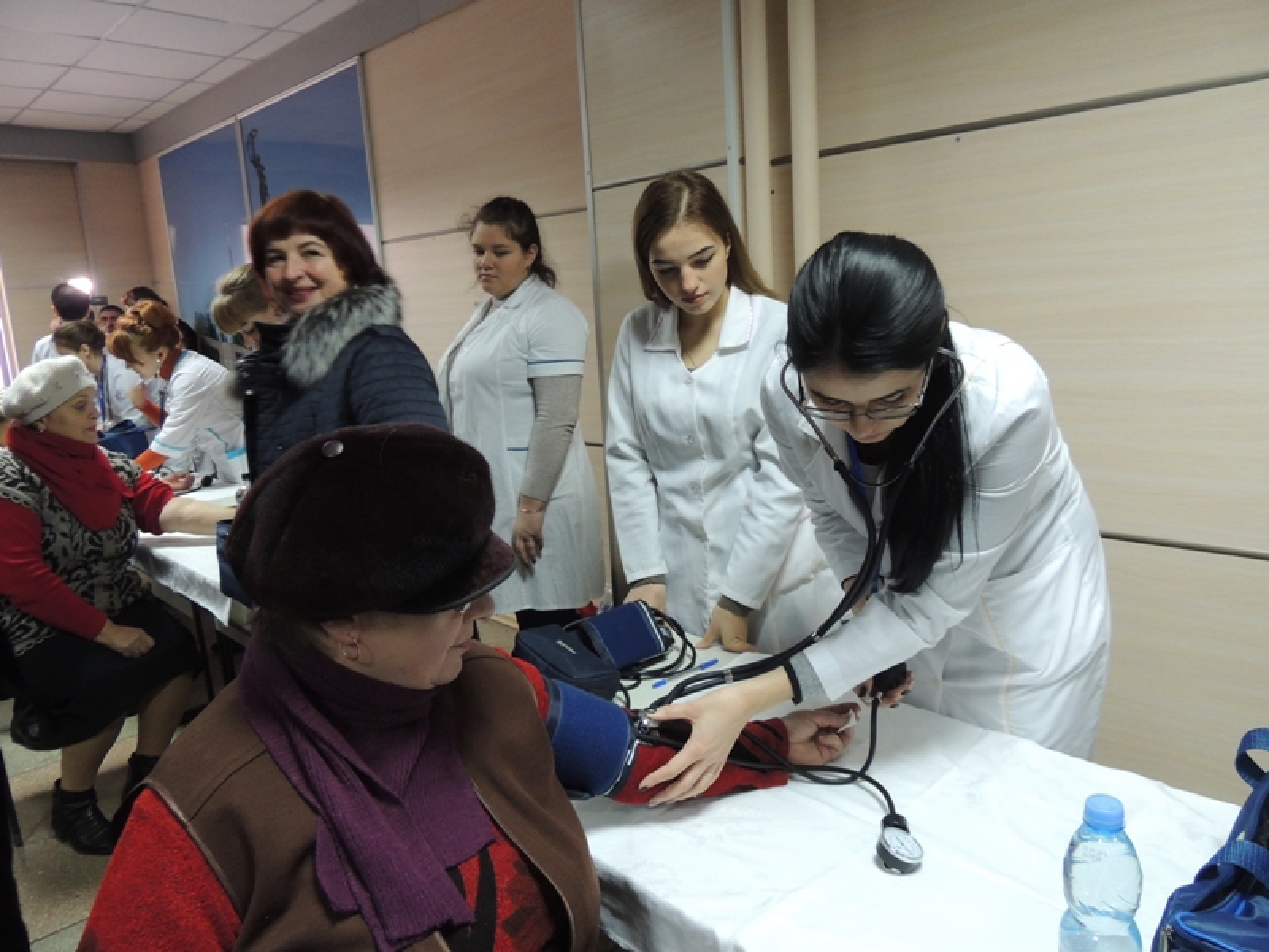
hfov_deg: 71.6
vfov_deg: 56.8
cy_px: 476
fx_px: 880
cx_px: 634
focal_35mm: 24
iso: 400
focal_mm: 4.3
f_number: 3
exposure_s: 1/15
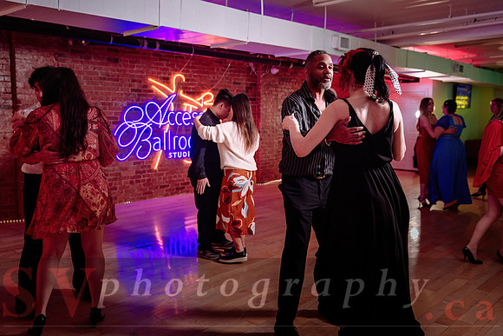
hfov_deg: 56.1
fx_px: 472
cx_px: 238
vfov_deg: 39.1
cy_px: 159
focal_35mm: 34
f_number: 3.5
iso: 800
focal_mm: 32
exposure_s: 1/100
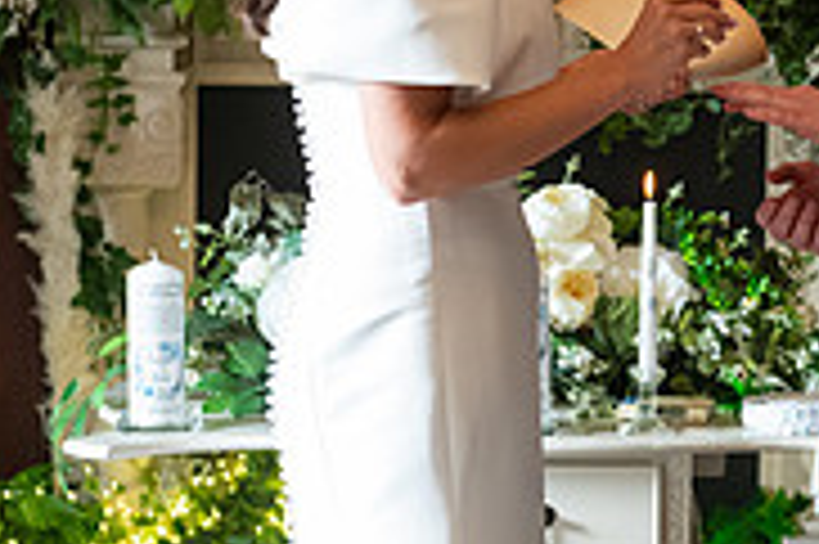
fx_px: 4205
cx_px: 886
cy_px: 133
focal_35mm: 185
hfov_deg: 11.0
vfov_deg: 7.4
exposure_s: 1/160
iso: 1000
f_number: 3.5
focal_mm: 58
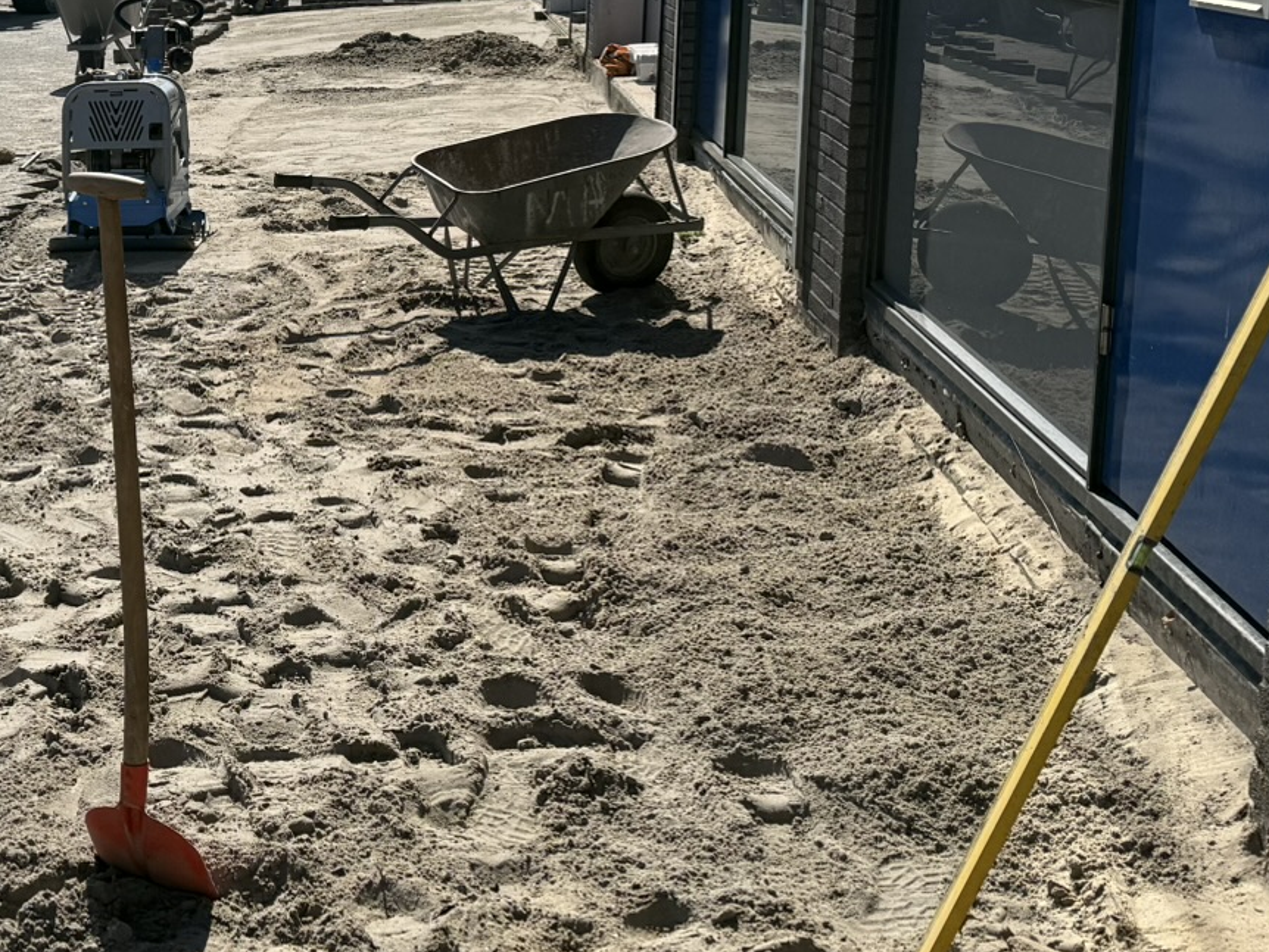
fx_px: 2090
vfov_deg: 25.0
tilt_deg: -7.1
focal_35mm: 57
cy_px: 132
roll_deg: -1.1
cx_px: 253
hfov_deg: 32.8
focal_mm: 6.76
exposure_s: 1/8130
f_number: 1.78
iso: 80
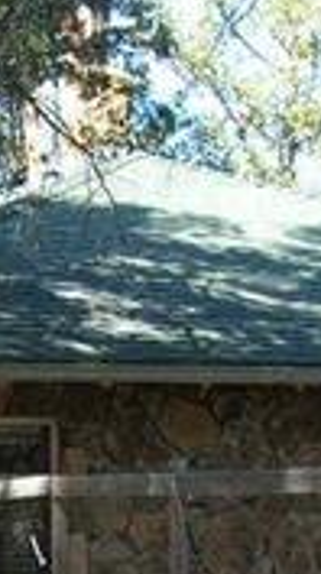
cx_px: 91
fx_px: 2158
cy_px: 707
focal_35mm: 142
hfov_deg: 8.5
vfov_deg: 14.6
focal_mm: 6
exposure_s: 1/117
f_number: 2.7
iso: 50
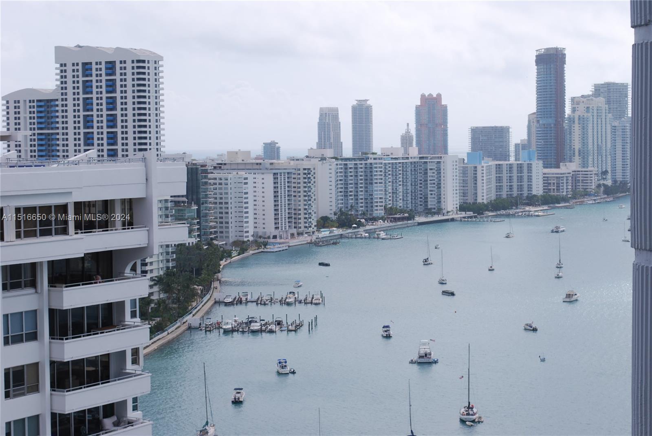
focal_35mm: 82
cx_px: 326
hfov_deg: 24.6
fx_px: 1495
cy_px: 218
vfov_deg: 16.6
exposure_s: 1/320
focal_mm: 55
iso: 100
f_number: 9
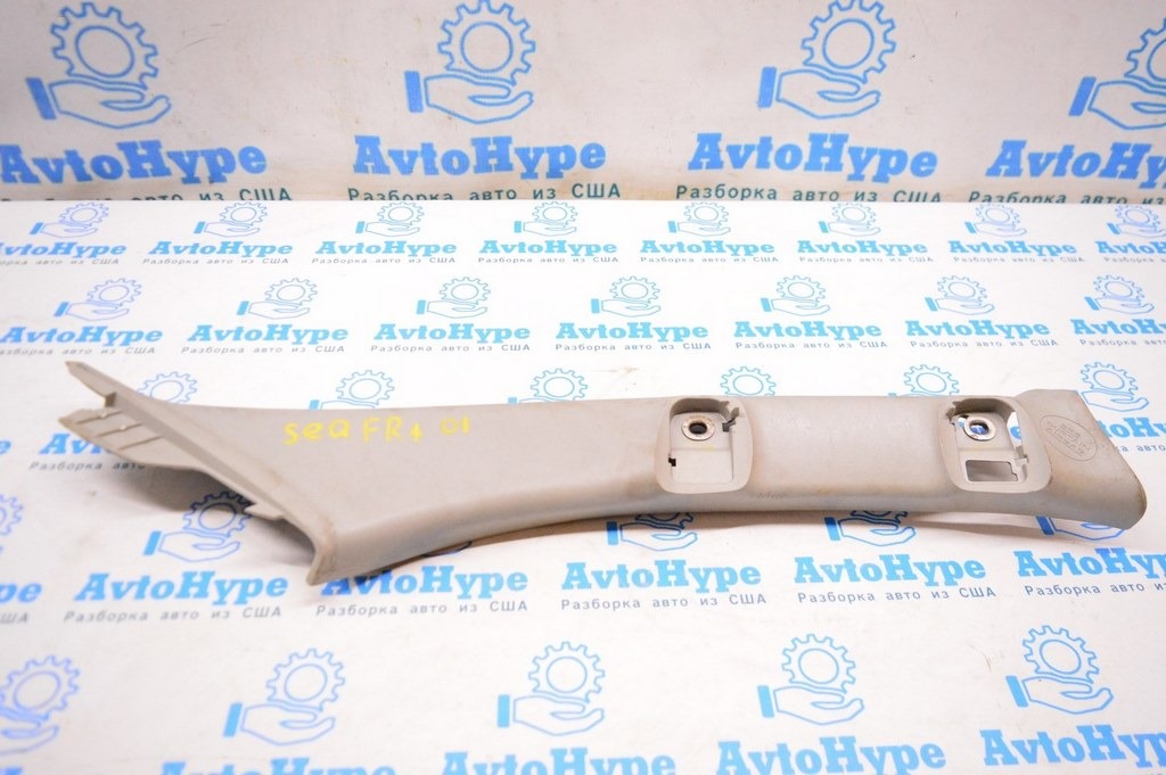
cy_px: 388
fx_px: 874
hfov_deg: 67.4
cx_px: 583
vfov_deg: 47.9
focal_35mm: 27
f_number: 3.5
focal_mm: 18
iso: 3200
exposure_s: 1/320
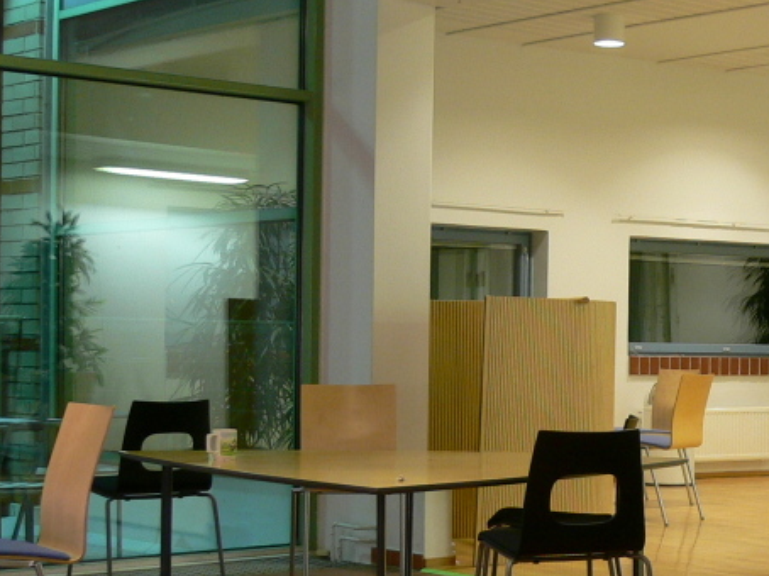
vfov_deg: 18.6
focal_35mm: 79
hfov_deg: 23.6
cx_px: 774
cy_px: 344
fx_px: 1754
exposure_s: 1/1.3
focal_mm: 5.8
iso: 80
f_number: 2.8
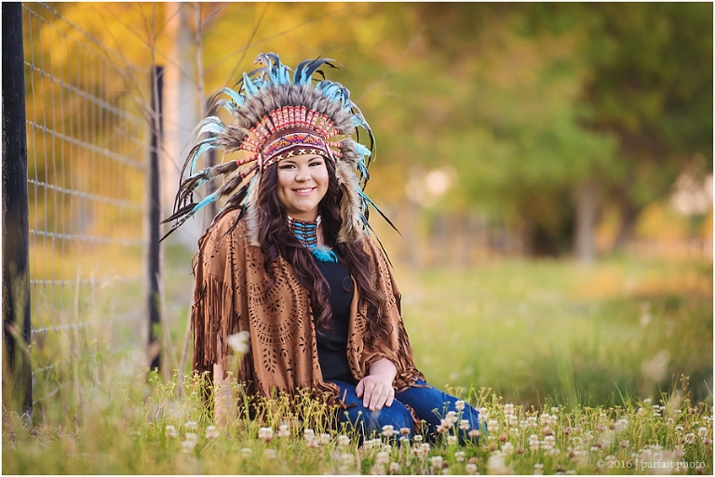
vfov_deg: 6.9
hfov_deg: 10.3
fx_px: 3974
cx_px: 358
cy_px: 238
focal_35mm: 200
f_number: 2.8
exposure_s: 1/500
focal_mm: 200
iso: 800
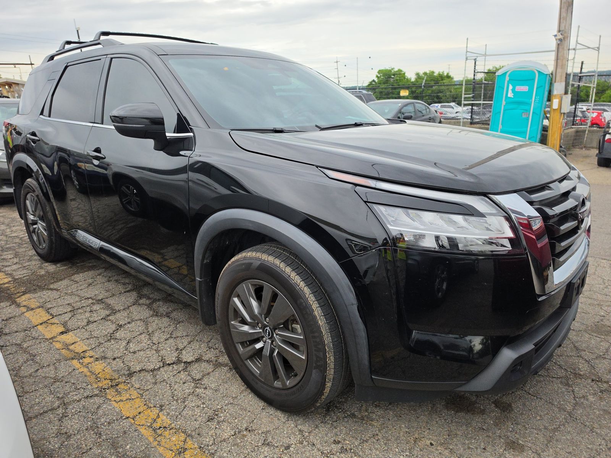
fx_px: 406
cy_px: 229
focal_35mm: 23
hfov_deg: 73.9
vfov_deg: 58.9
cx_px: 306
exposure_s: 1/2789
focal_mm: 6.5
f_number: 1.4
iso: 63
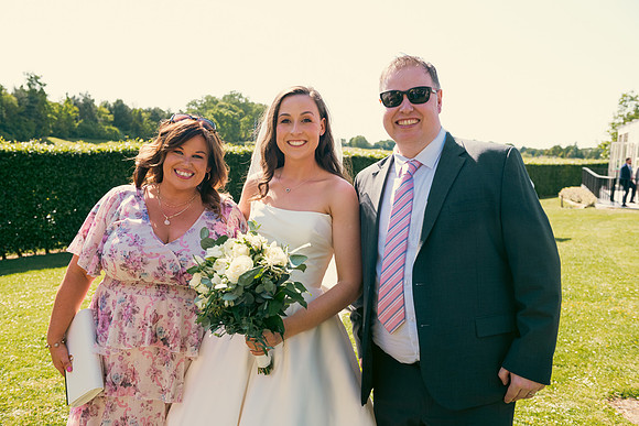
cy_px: 213
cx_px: 320
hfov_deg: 53.1
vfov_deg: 36.9
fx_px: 639
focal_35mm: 36
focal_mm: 36
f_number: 5.6
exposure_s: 1/400
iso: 200
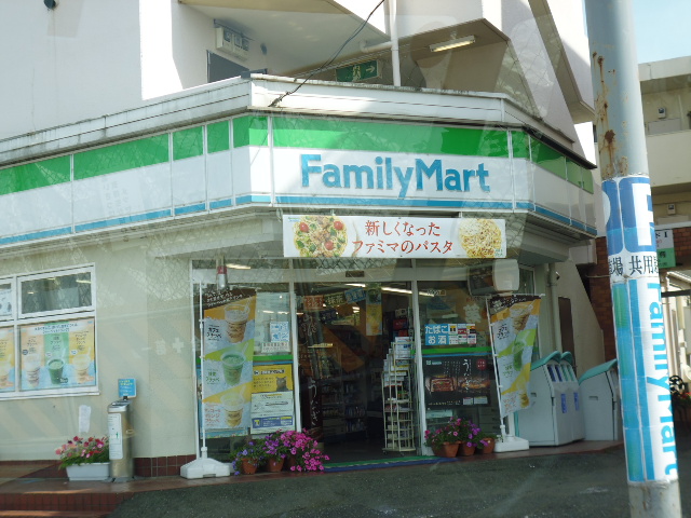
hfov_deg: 36.8
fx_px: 1038
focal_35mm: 52
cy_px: 259
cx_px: 346
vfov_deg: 28.0
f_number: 4.1
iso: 100
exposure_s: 1/320
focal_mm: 9.2
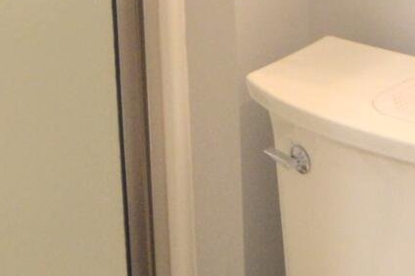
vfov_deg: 11.2
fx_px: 1354
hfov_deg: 17.1
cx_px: 404
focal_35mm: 118
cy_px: -131
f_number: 2.8
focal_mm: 11
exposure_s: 1/60
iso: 500
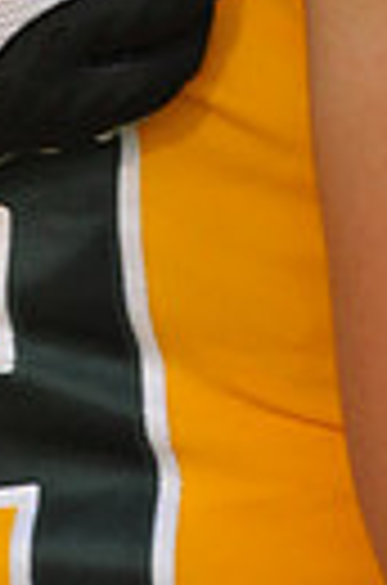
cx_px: 189
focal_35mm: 759
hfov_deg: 1.8
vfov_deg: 2.7
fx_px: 12304
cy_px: -666
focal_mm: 170
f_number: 6.3
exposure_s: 1/100
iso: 2000
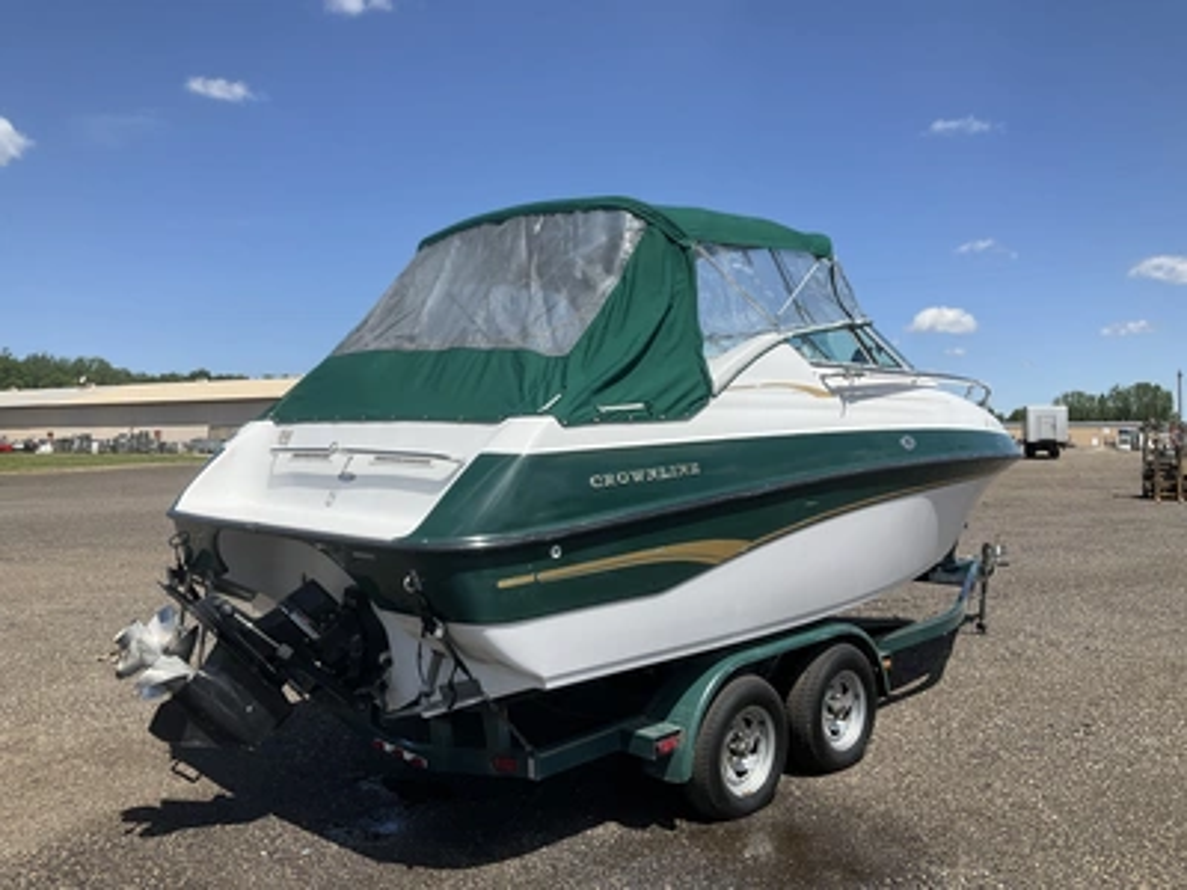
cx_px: 594
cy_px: 445
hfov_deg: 61.7
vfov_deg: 48.2
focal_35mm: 29
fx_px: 994
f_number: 1.8
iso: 25
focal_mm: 3
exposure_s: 1/2058
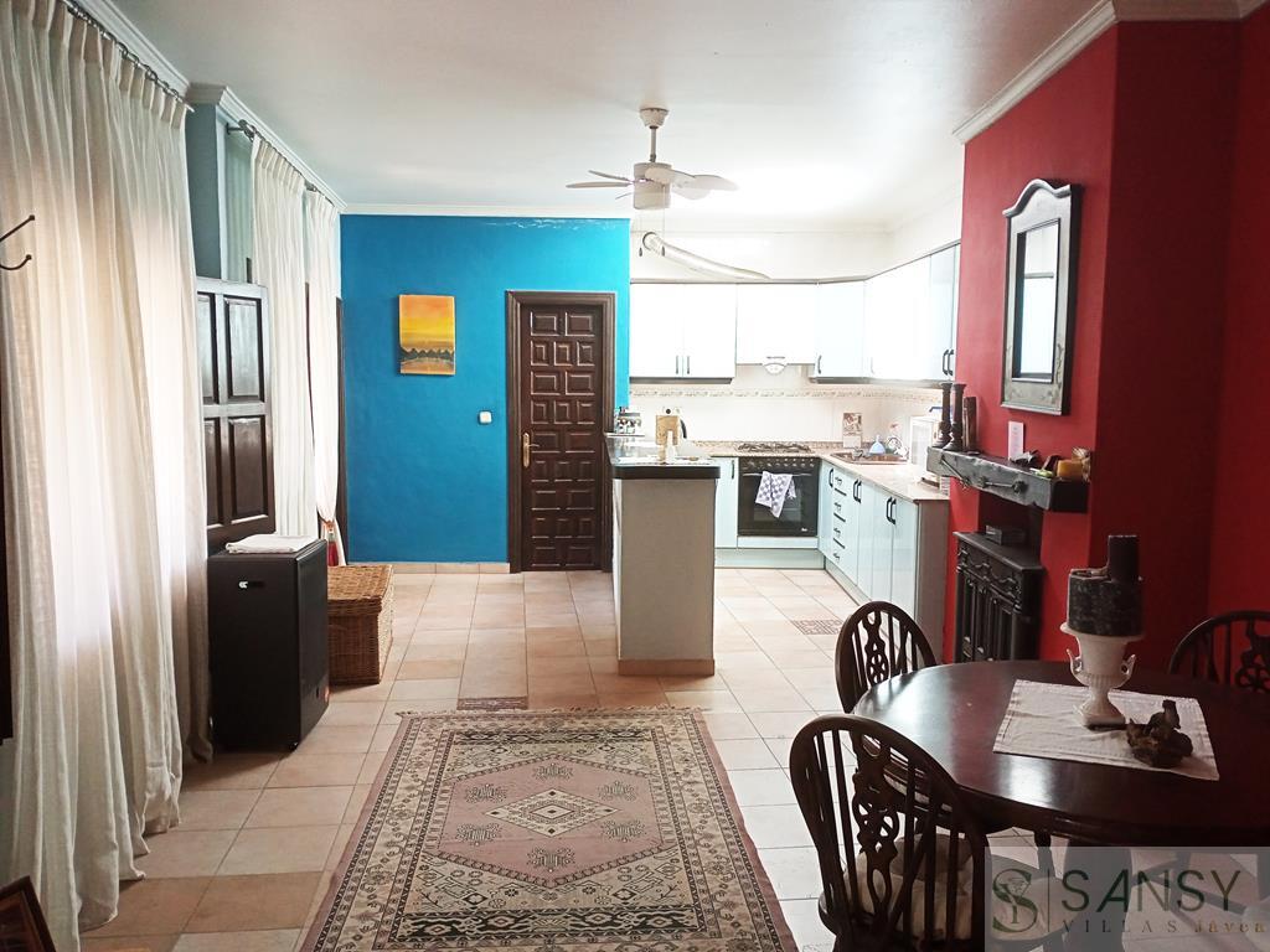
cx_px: 635
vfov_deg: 49.7
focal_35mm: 28
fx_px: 1027
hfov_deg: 63.4
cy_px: 476
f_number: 1.8
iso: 213
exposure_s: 1/100
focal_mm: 4
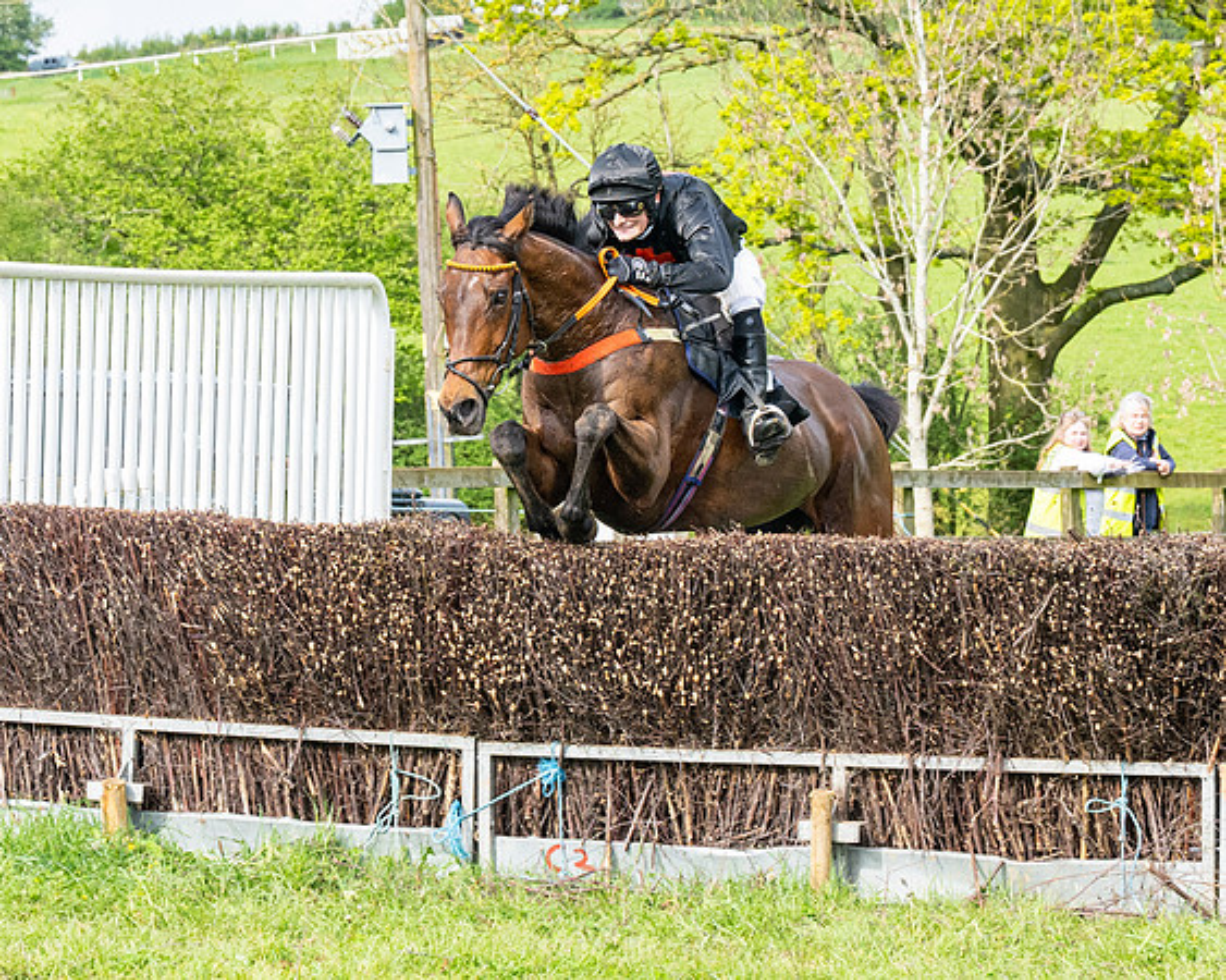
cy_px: 415
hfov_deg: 10.0
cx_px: 674
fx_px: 6986
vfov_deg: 8.0
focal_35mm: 193
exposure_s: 1/1000
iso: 400
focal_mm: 70
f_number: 5.6
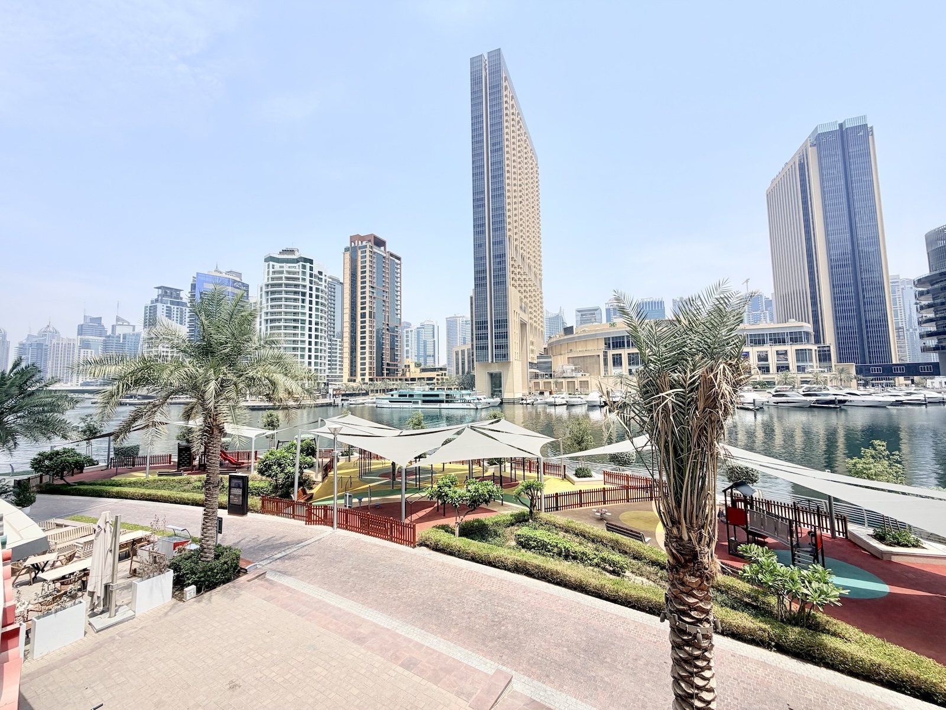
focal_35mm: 14
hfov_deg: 102.1
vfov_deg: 85.7
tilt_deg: +3.9
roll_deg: +1.2
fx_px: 383
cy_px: 355
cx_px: 473
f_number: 2.2
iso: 20
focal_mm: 2.22
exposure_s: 1/1001
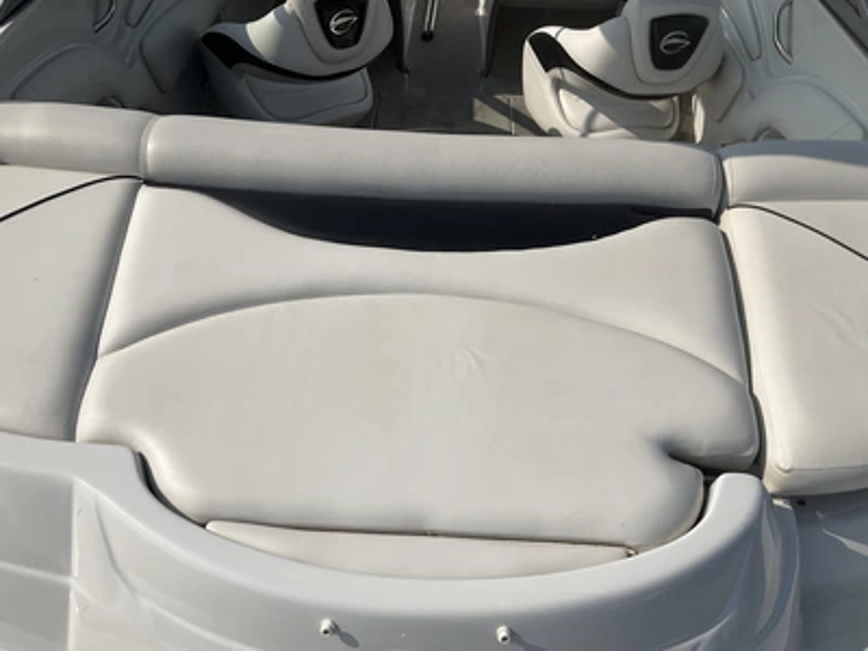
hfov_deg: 61.7
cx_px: 434
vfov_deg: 48.2
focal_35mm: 29
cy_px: 326
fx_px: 727
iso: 25
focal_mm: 3
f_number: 1.8
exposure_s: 1/5814
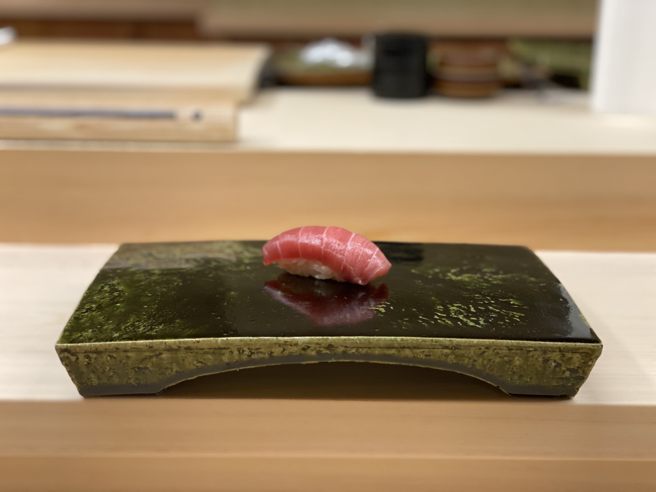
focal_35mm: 52
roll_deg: -0.7
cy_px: 246
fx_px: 985
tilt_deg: -17.4
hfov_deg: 36.8
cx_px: 328
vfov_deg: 28.0
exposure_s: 1/52
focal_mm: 6
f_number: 2
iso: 160
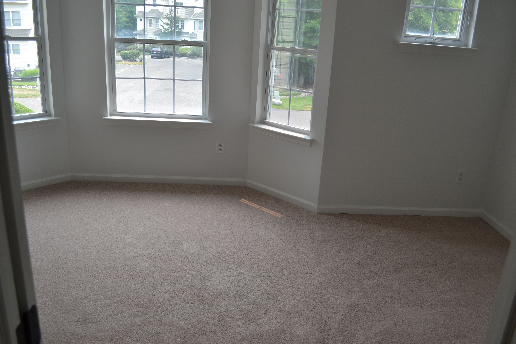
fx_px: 430
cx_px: 258
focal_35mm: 30
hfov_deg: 61.9
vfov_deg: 43.6
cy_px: 172
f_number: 5.6
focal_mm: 20
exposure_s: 1/125
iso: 180
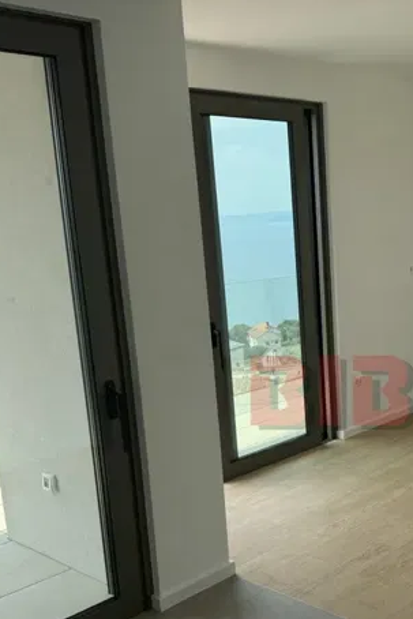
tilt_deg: -13.0
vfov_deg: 44.1
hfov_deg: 29.8
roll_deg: +2.2
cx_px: 334
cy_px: 393
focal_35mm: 44
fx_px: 757
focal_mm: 6.76
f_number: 1.78
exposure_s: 1/1488
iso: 80
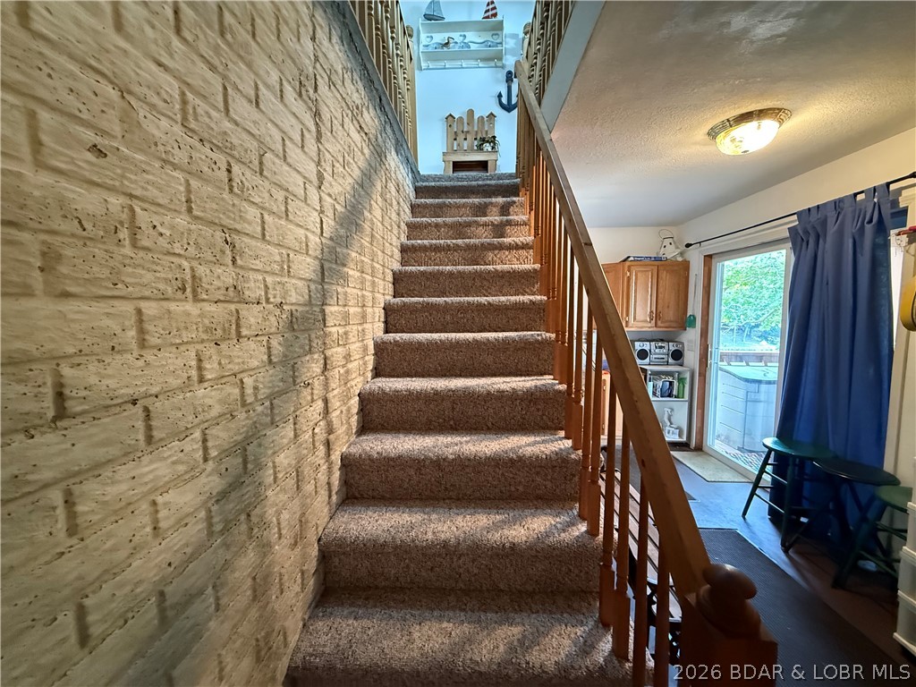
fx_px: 370
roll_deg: +0.6
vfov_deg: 85.7
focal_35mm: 14
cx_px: 458
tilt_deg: -4.8
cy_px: 344
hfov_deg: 102.1
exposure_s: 1/40
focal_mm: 2.22
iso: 1000
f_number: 2.2
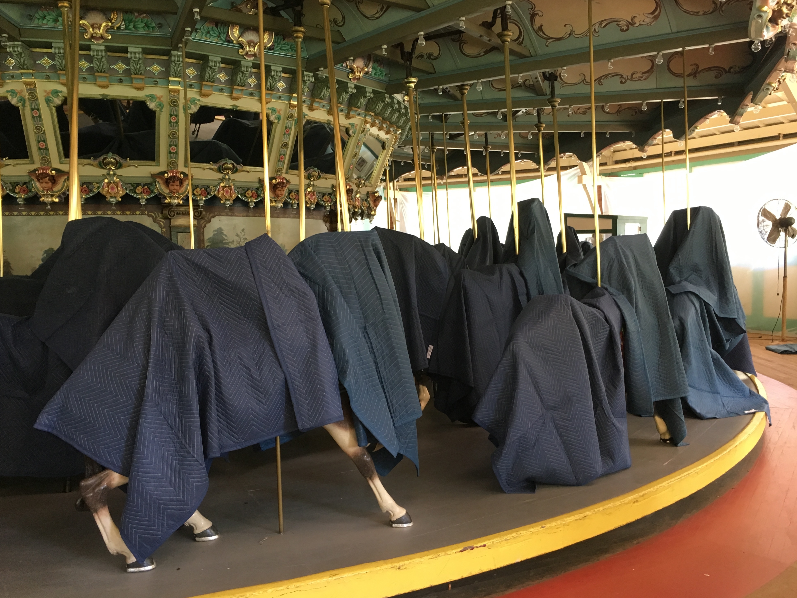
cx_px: 387
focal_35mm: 30
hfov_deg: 60.0
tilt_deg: -2.1
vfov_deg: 46.8
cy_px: 296
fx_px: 691
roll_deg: -0.5
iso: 100
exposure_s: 1/30
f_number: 2.2
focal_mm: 4.15
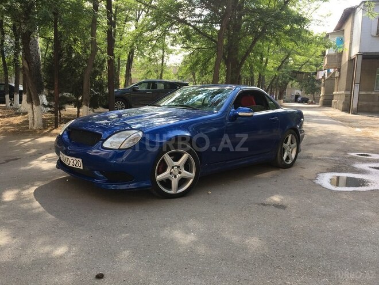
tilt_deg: -8.1
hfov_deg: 61.7
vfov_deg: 48.2
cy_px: 142
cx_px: 190
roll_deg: -1.4
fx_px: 318
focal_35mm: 29
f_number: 2.2
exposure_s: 1/234
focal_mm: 4.15
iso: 25
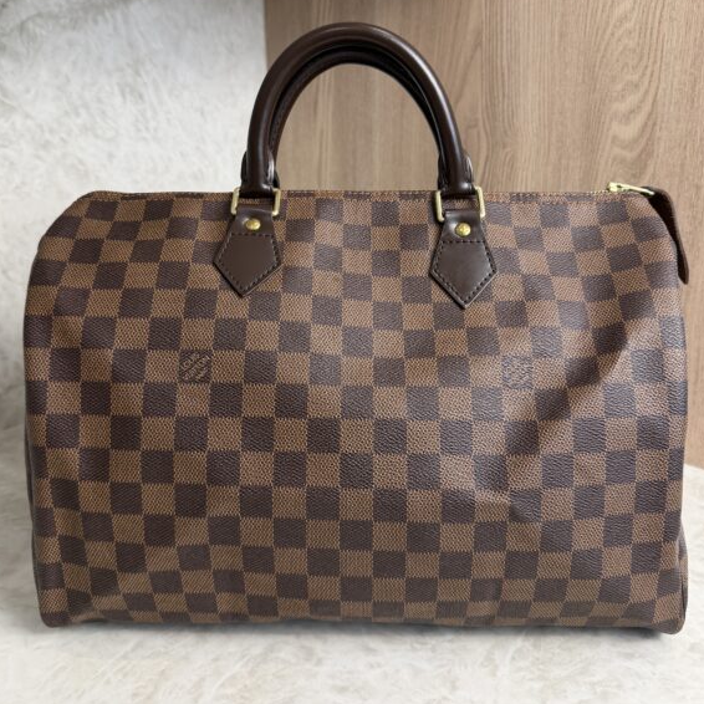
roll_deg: +0.4
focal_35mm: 30
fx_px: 690
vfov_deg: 53.8
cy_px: 301
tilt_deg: -15.8
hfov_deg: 54.0
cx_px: 347
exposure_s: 1/120
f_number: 1.78
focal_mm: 6.76
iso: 160
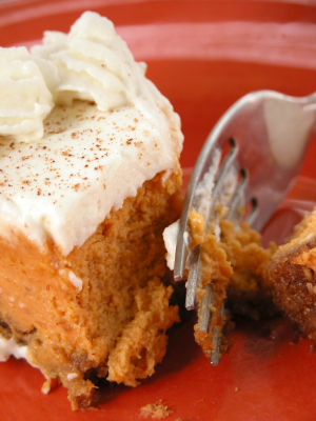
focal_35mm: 161
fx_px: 1960
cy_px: 210
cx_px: 158
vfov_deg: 12.3
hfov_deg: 9.2
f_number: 3.9
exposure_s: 1/97.6
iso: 100
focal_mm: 41.1
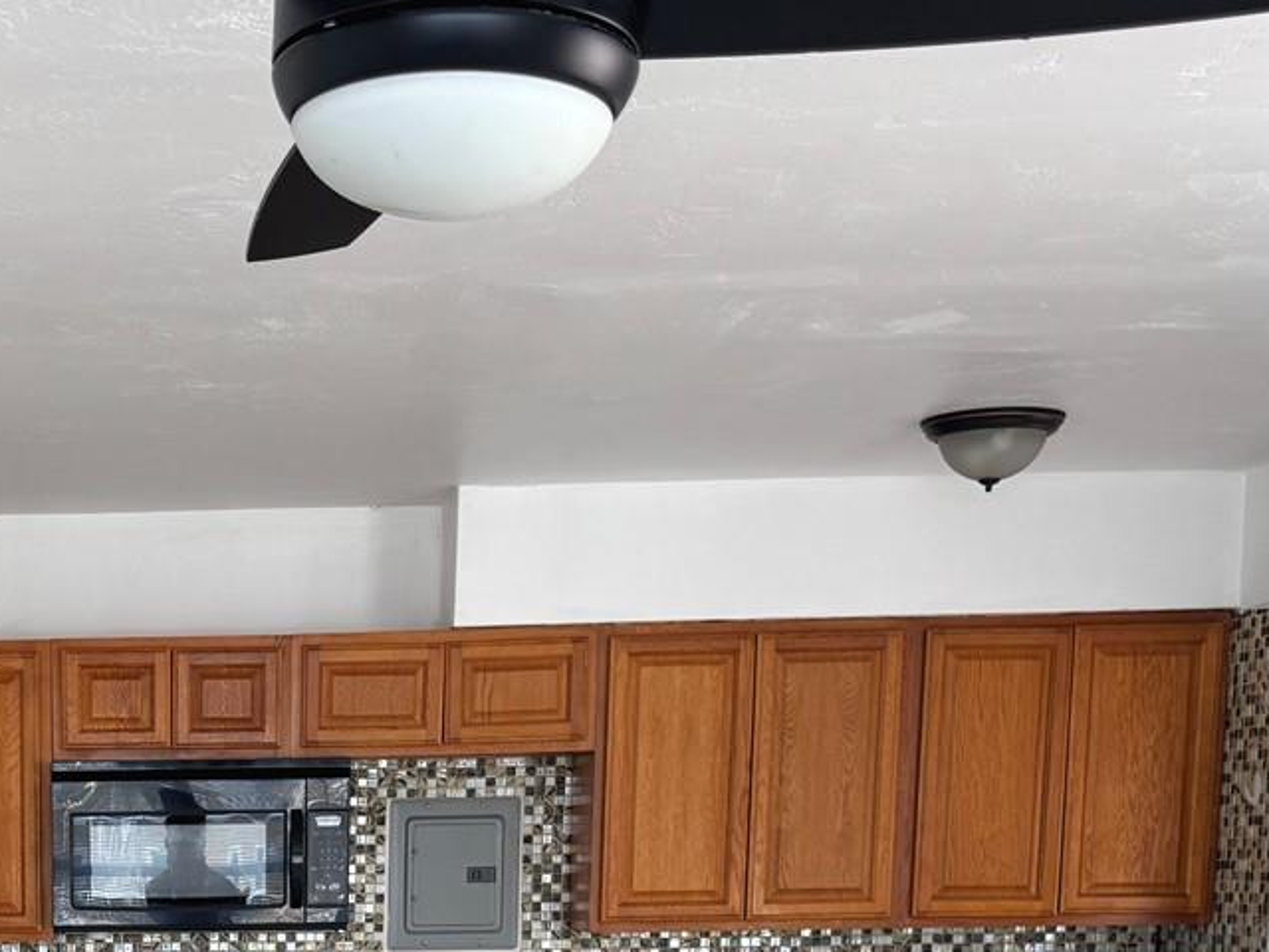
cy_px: 1158
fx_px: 2200
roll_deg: +1.1
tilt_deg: -8.1
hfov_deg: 30.5
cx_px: 81
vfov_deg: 22.4
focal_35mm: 60
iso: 125
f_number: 1.78
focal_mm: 6.76
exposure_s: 1/120
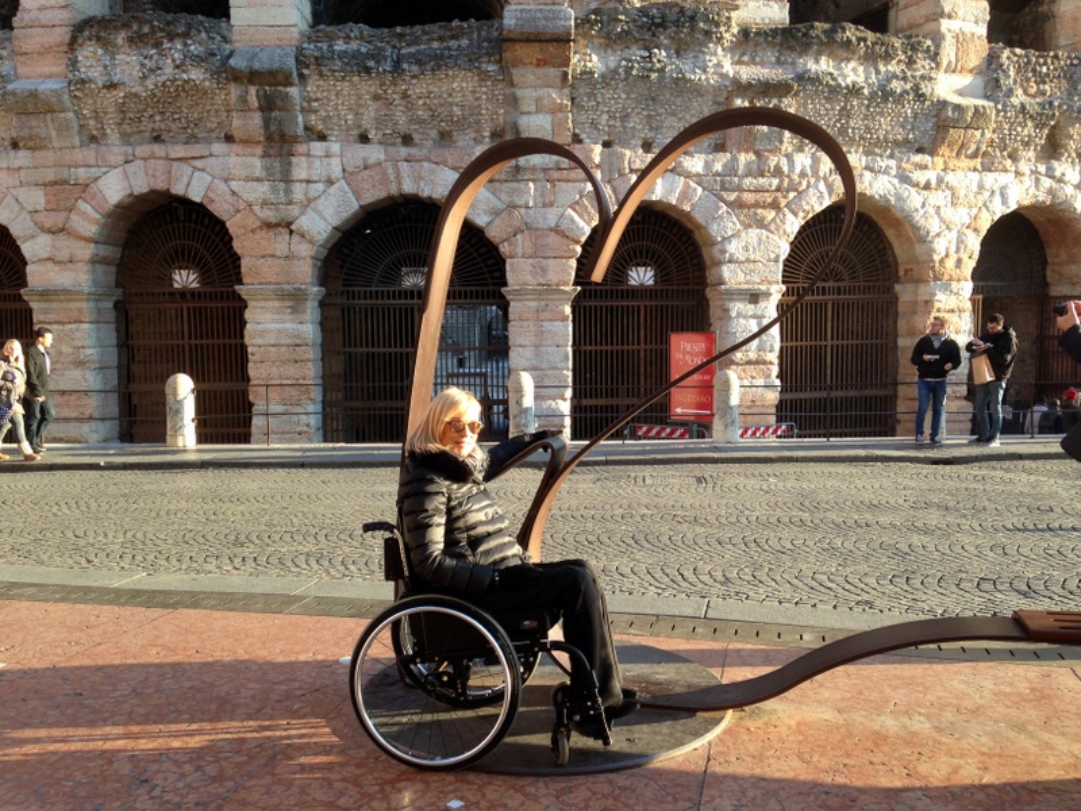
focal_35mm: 33
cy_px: 406
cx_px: 540
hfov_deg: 55.4
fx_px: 1031
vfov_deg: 42.9
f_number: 2.4
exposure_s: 1/167
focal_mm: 4.12
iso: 50
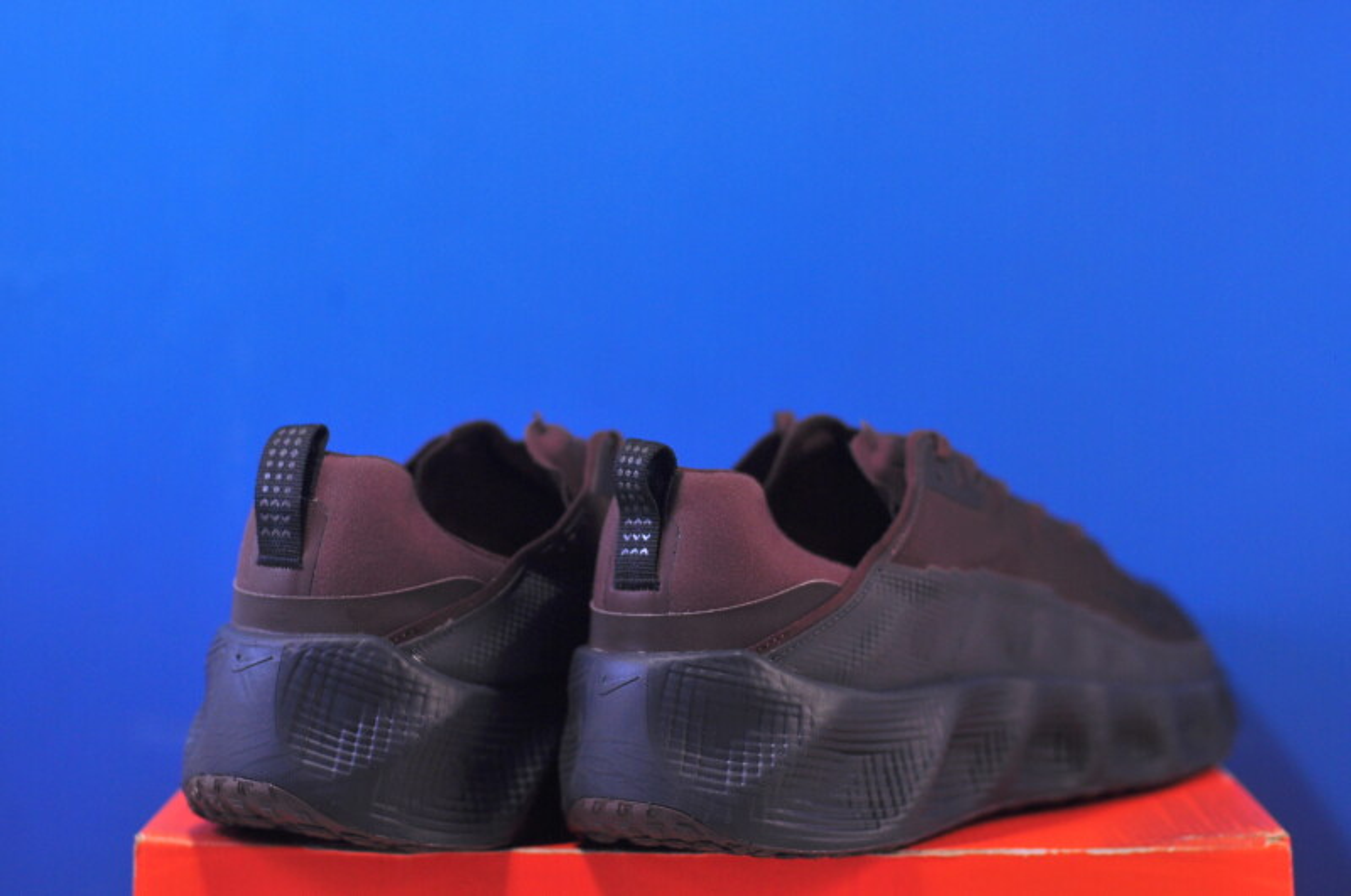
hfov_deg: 27.0
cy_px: 448
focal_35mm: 75
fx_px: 2811
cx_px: 676
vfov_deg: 18.1
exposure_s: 1/320
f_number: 2.5
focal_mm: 50
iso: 250
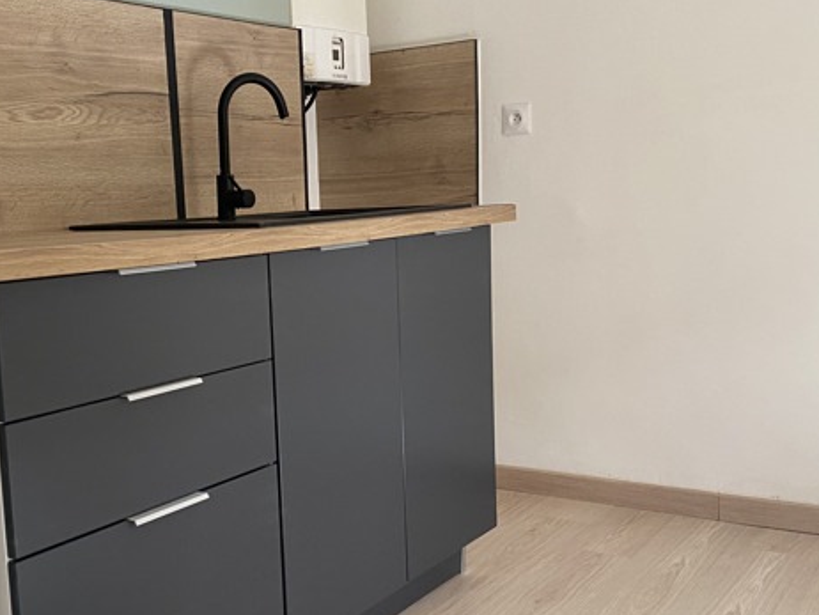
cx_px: 292
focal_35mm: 45
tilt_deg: -8.8
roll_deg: +2.9
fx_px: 1065
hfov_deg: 41.7
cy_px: 362
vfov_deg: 32.1
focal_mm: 4.25
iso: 125
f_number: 1.8
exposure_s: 1/94
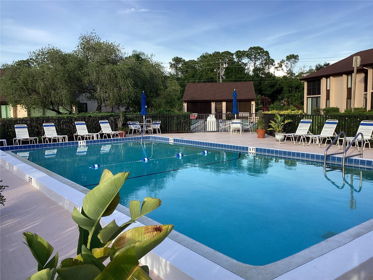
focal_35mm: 31
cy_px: 140
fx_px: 334
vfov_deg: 45.4
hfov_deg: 58.4
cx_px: 186
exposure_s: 1/582
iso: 25
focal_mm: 3.3
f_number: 2.4
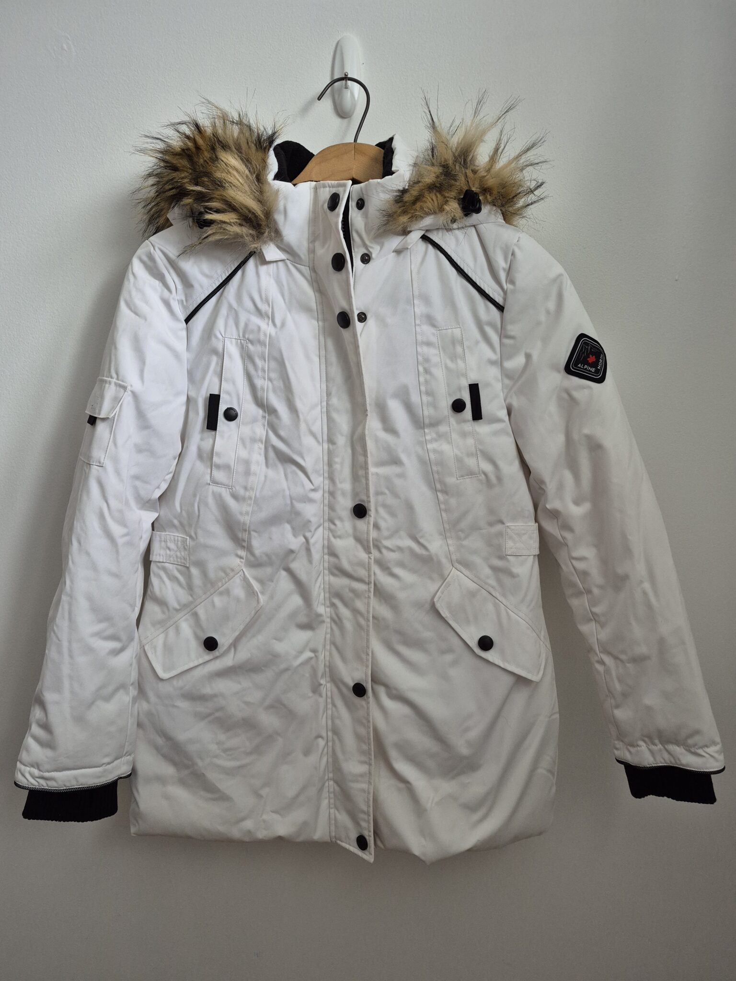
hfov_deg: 58.9
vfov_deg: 73.9
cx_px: 368
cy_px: 490
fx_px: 652
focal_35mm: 23
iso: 400
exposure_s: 1/120
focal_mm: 5.4
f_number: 1.8
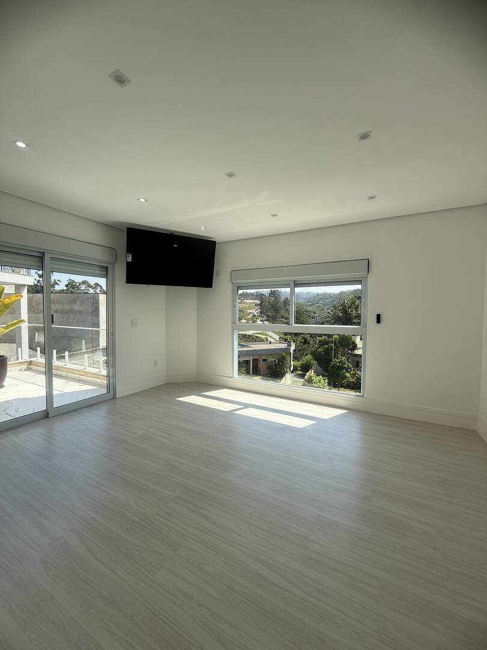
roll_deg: -0.7
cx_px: 244
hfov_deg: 85.7
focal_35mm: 14
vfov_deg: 102.1
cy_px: 325
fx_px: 263
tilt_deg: -0.9
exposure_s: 1/1167
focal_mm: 2.22
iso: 50
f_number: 2.2
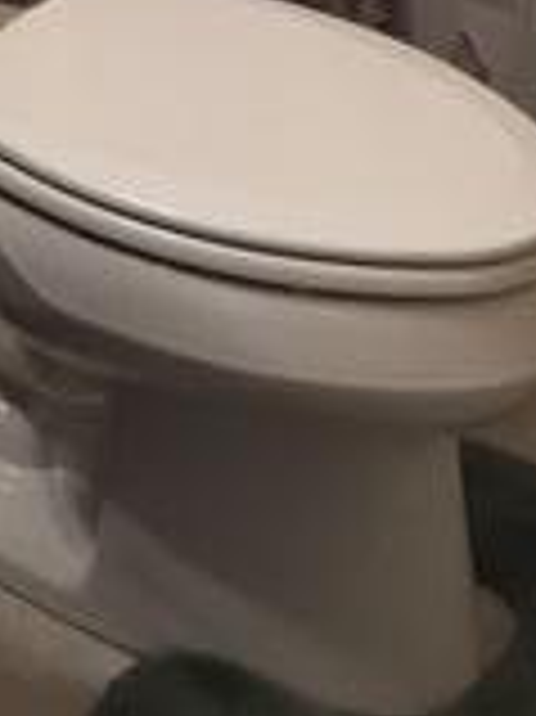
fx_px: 2419
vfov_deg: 14.8
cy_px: -545
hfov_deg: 12.1
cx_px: -257
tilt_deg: -11.9
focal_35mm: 117
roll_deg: +0.5
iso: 64
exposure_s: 1/30
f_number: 2.2
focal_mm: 4.15
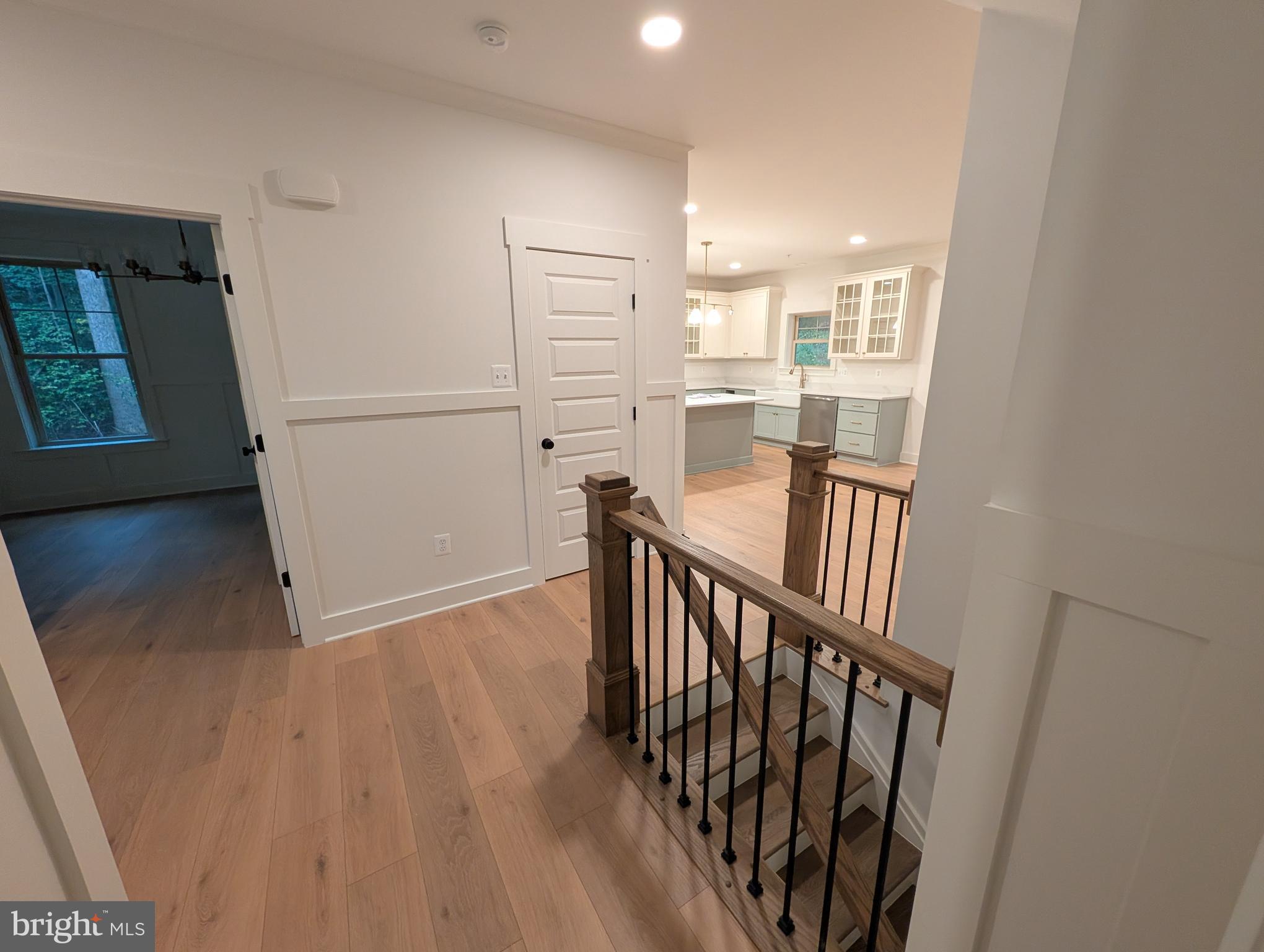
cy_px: 476
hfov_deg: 110.5
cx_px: 632
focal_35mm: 12
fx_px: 439
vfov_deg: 94.6
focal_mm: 2.02
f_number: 1.7
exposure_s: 1/120
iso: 288
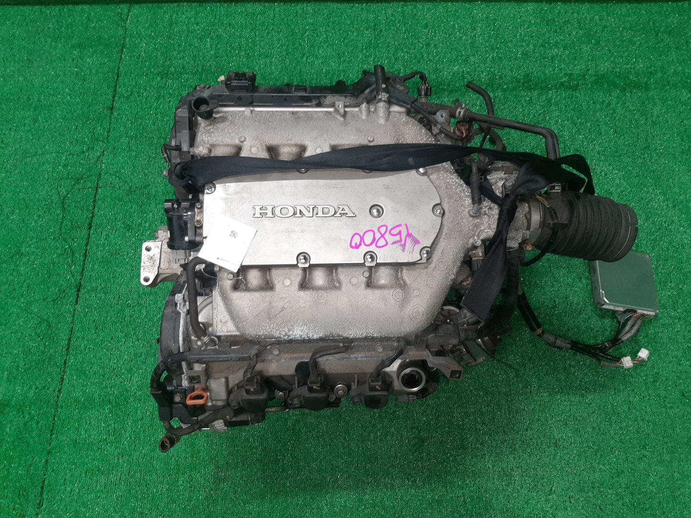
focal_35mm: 26
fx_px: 519
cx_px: 346
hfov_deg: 67.3
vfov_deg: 53.1
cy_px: 259
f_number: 1.7
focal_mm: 3.93
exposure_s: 1/50
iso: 78
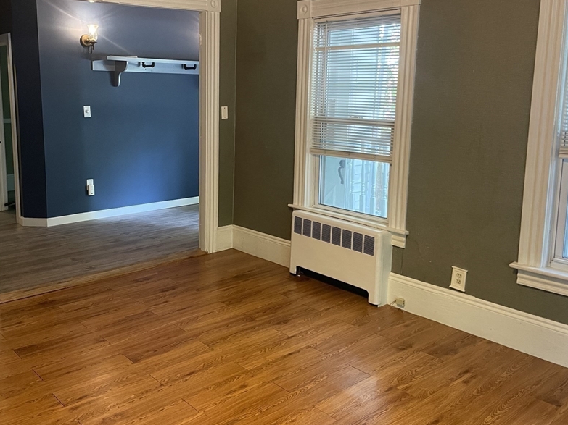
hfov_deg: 53.7
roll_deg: -0.1
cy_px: 179
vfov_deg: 41.7
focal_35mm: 34
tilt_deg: -8.8
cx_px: 234
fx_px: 558
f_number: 1.6
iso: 500
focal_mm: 4.2
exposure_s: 1/60
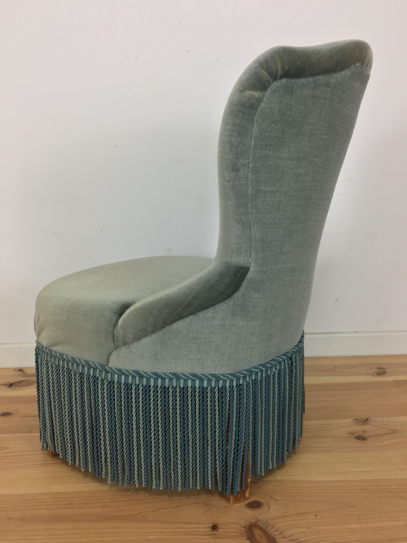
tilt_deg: -12.4
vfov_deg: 61.7
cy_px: 272
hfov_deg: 48.2
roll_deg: +0.5
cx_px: 204
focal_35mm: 29
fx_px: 455
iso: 40
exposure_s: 1/33
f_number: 2.2
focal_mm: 4.15
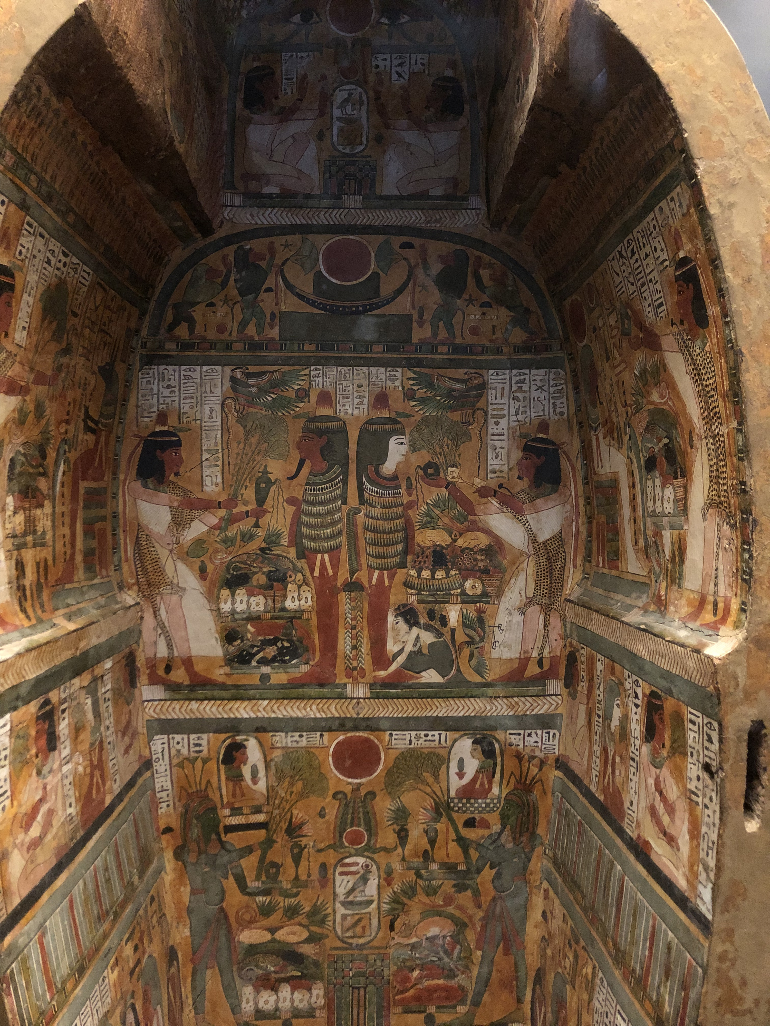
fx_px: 830
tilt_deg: +0.1
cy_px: 513
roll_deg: +1.5
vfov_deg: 63.4
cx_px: 385
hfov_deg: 49.7
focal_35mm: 28
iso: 160
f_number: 1.8
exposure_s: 1/4
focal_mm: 4
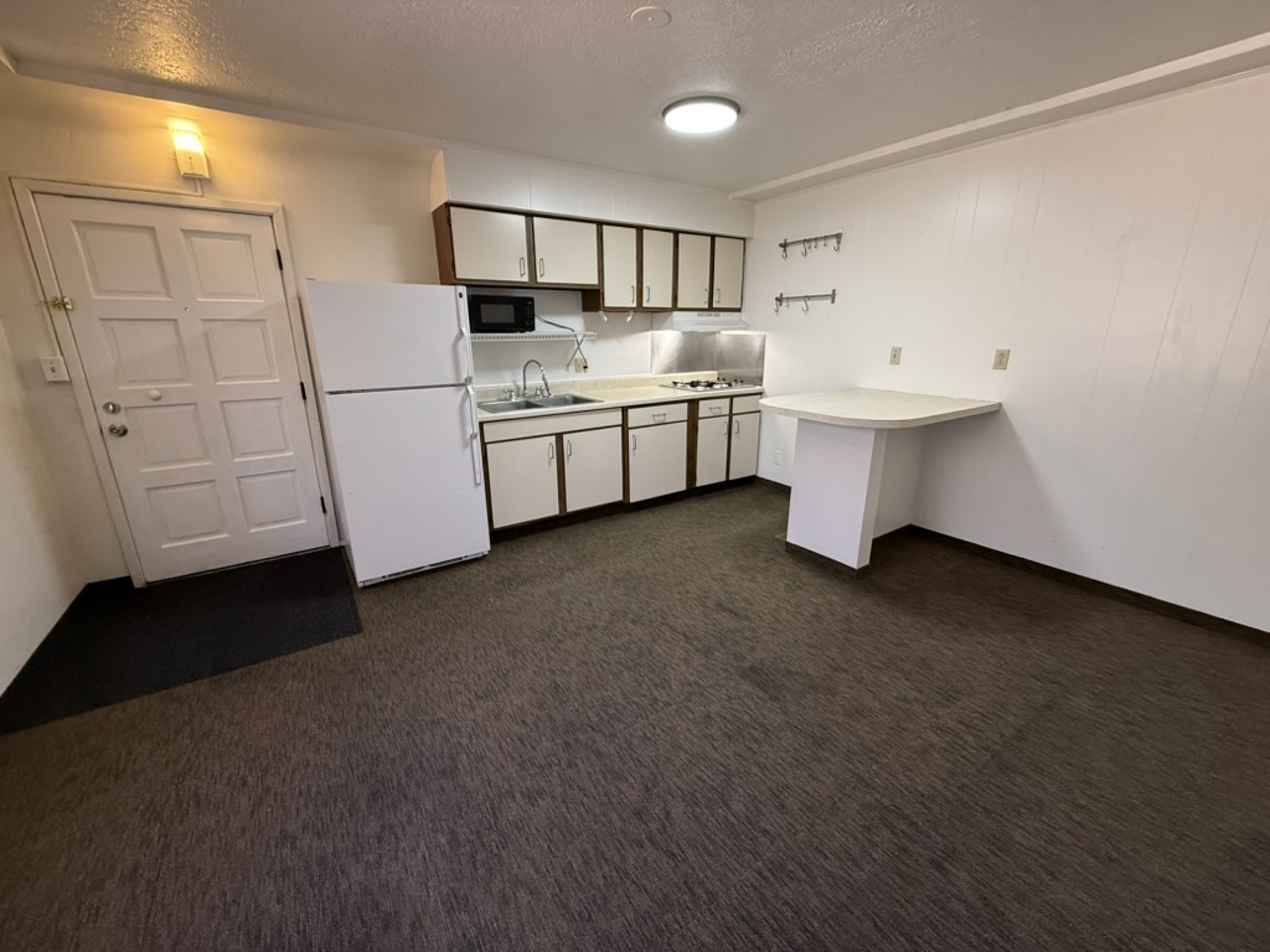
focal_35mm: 14
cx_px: 635
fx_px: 514
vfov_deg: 85.7
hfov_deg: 102.1
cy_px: 476
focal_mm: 2.22
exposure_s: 1/60
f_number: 2.2
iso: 250
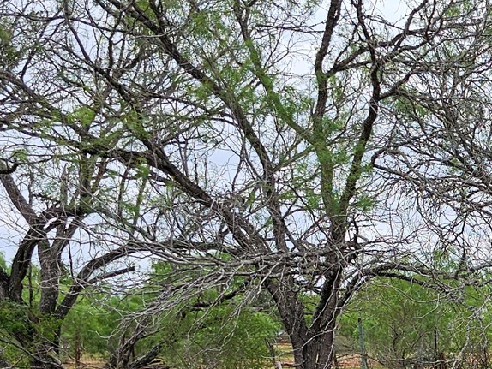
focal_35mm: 82
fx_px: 1166
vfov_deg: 16.9
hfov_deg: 20.4
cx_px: 741
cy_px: 491
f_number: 1.7
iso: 10
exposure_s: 1/466
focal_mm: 6.3
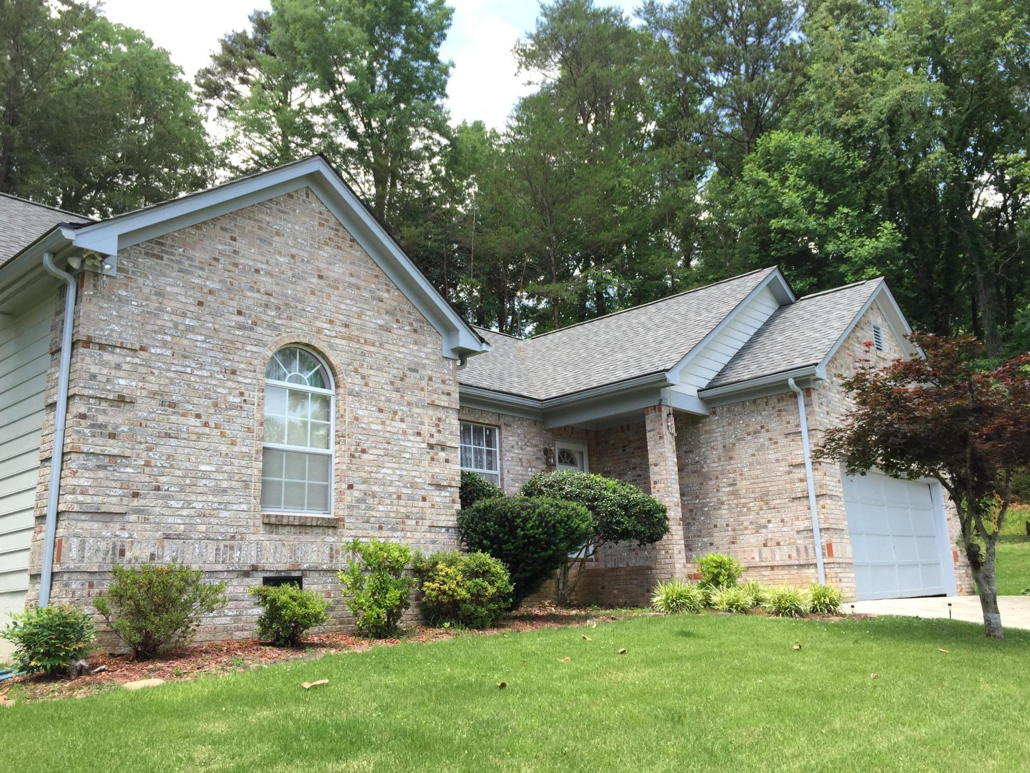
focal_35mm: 29
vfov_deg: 48.2
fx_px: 863
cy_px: 386
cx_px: 515
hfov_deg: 61.7
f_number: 2.2
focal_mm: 4.15
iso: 32
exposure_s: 1/520
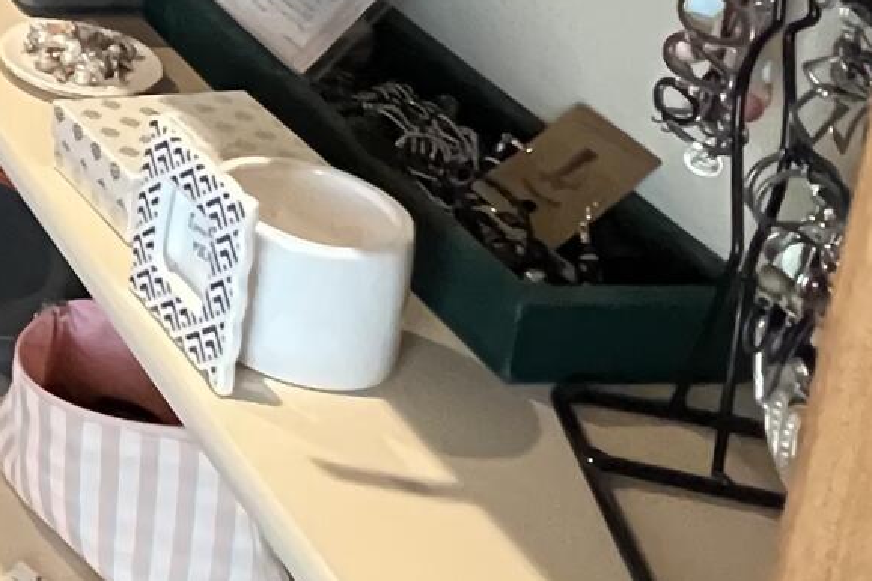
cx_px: -687
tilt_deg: -11.9
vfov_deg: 16.7
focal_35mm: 70
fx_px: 1695
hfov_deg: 20.5
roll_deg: -0.8
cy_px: -417
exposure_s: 1/60
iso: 800
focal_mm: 1.57
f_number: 1.8
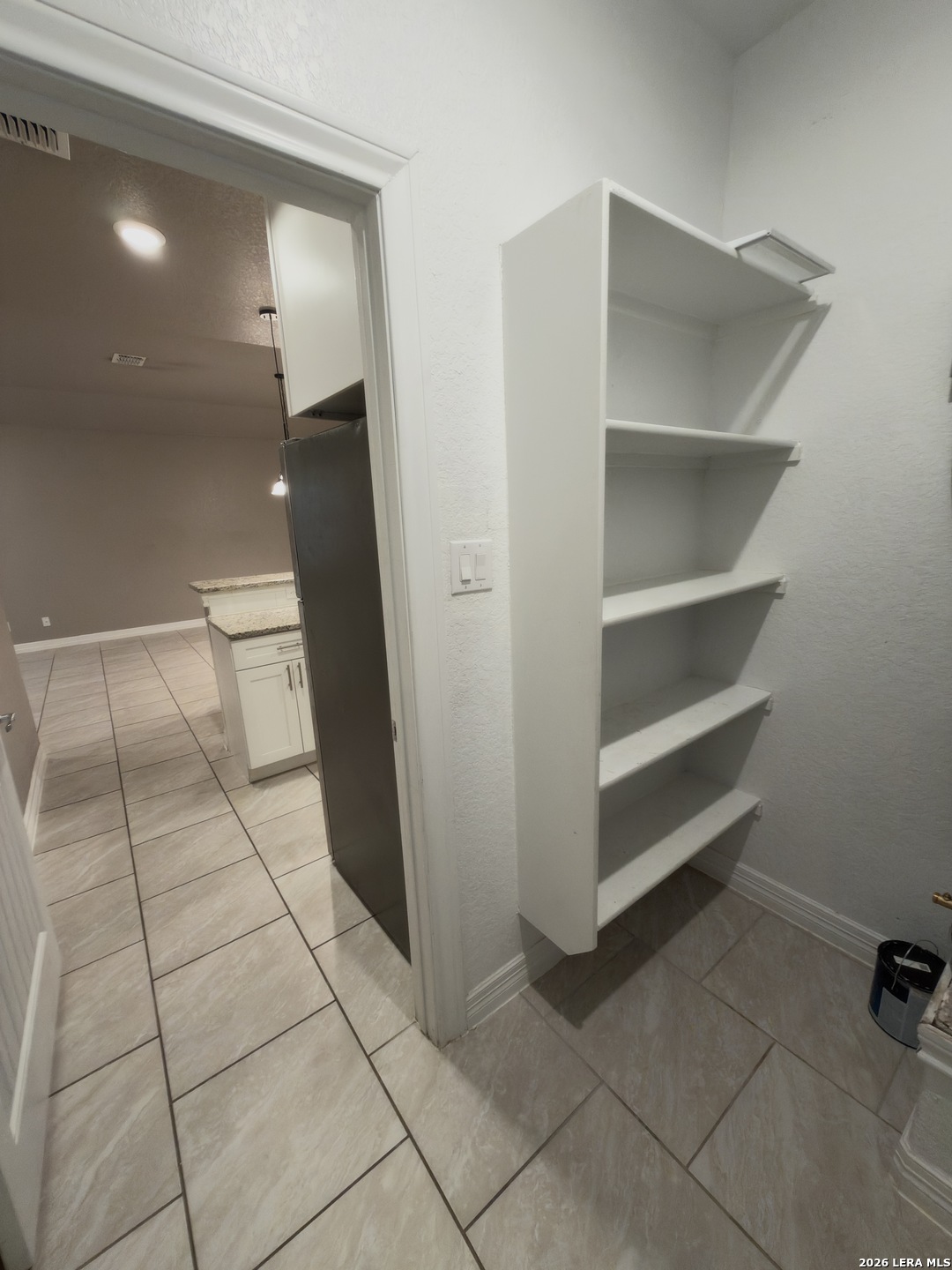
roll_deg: +2.4
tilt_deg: -11.6
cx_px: 476
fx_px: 513
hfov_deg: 85.7
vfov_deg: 102.1
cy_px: 635
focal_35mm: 14
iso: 100
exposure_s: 1/30
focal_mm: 2.22
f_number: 2.2
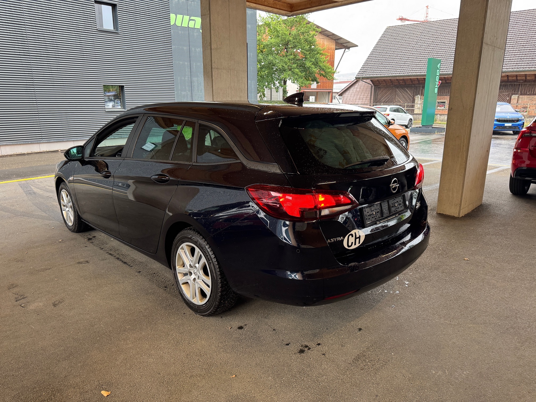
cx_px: 268
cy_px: 201
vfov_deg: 56.8
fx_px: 372
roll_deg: -0.1
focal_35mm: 24
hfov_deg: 71.6
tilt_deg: -12.7
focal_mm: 6.76
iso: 200
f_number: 1.78
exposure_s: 1/100
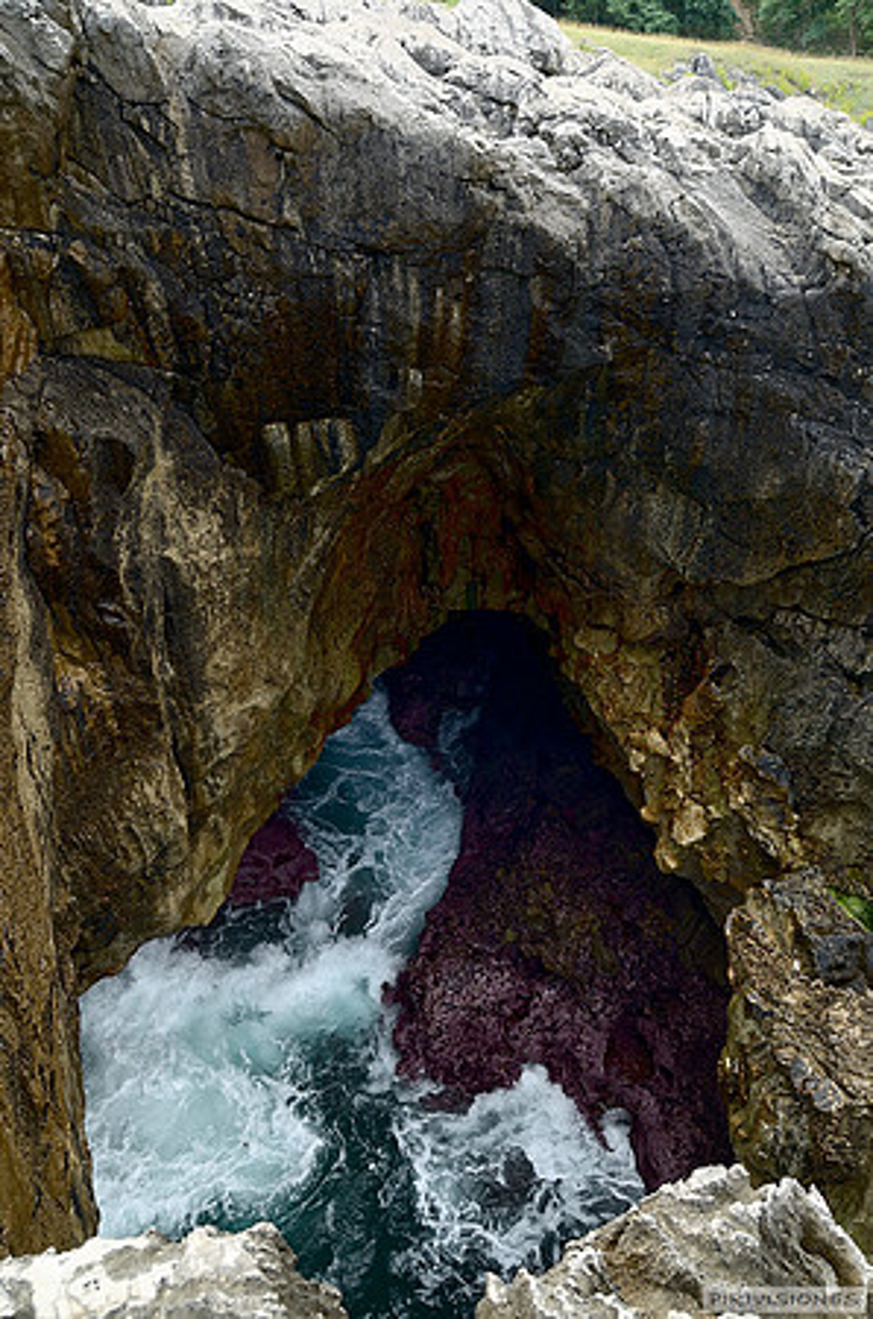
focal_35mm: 26
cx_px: 436
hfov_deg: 50.2
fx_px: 932
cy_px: 660
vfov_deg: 70.6
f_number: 6.3
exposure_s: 1/50
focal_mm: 17
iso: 100
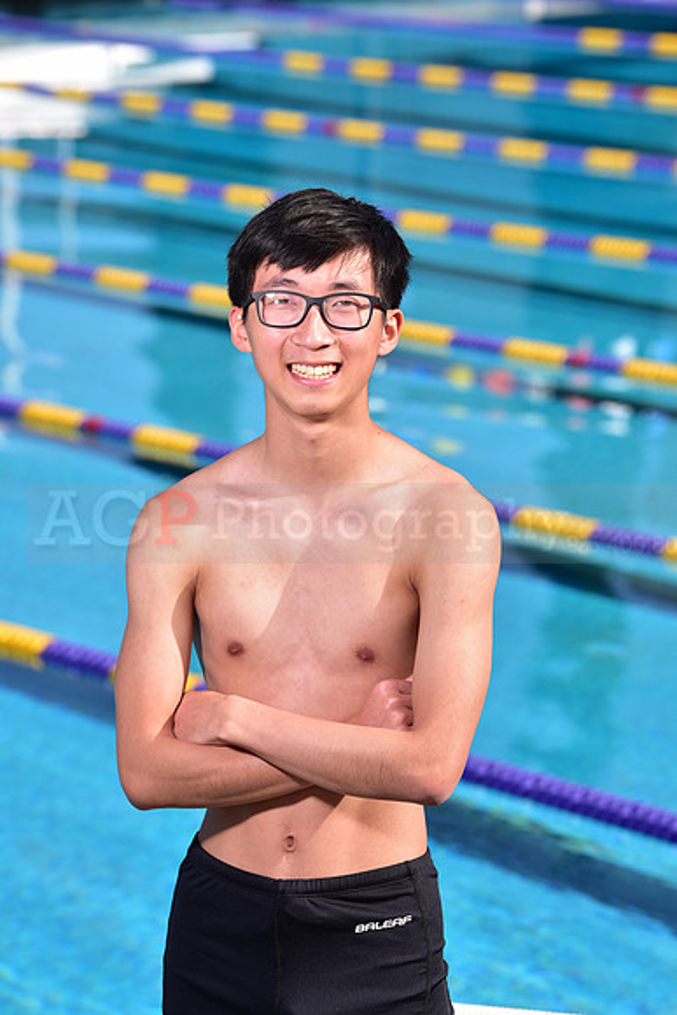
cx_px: 338
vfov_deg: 12.1
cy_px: 508
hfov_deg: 8.1
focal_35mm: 170
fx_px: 4792
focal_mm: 170
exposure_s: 1/250
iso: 80
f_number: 7.1
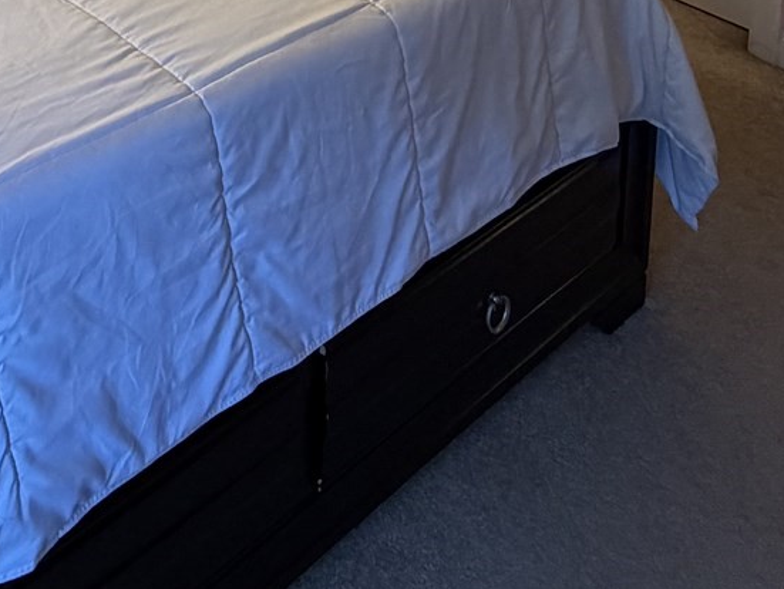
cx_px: 175
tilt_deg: -6.2
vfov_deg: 20.0
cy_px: -487
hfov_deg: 35.8
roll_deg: -0.5
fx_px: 1178
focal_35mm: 52
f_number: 2.2
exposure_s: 1/120
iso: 200
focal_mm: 2.22
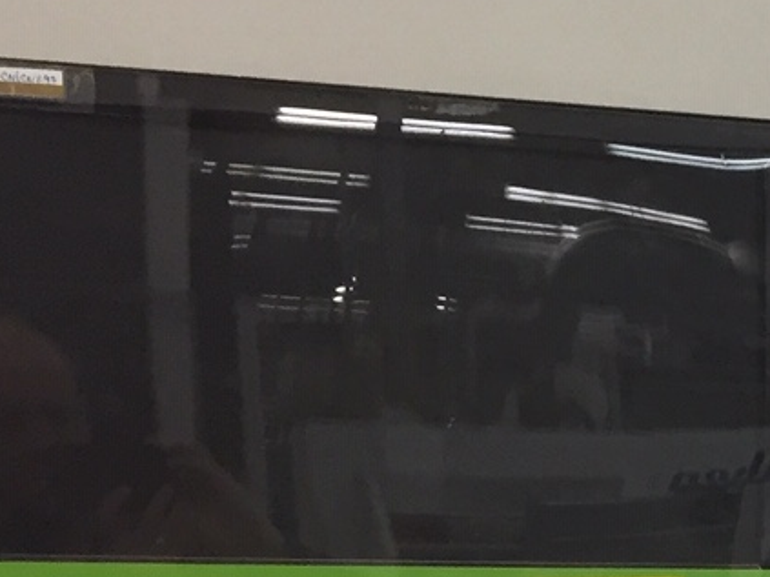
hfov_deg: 16.2
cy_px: 788
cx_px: 1125
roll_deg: -0.8
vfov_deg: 12.7
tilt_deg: -6.8
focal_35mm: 112
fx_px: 2491
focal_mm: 4.15
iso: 80
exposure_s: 1/30
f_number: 2.2
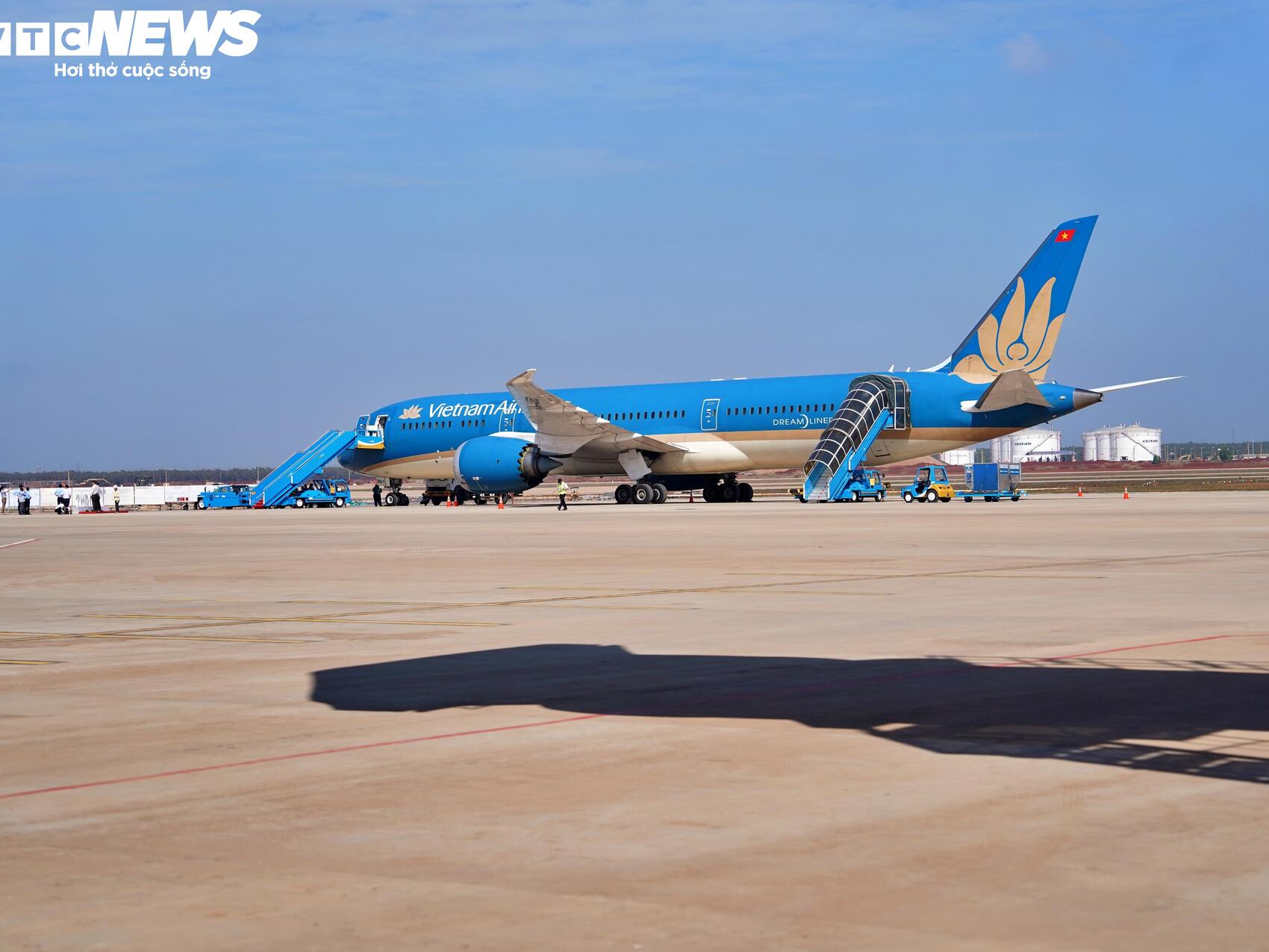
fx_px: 2786
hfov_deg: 25.7
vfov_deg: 19.4
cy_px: 475
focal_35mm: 76
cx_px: 681
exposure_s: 1/4000
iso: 500
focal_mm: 70
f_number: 4
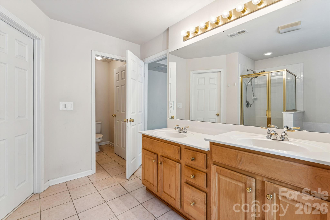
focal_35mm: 16
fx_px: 149
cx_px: 165
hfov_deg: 95.7
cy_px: 110
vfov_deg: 72.7
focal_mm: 16.3
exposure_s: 1/2.5
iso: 100
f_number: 9
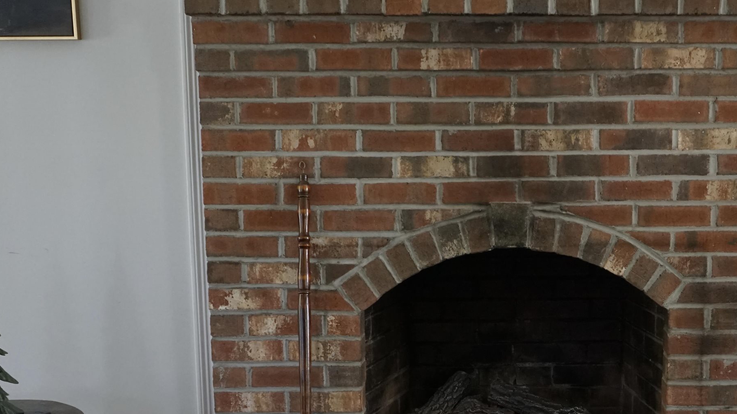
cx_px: 518
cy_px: 306
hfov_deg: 36.1
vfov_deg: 20.9
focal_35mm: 57
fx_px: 1114
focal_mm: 32
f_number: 4
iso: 2500
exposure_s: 1/160
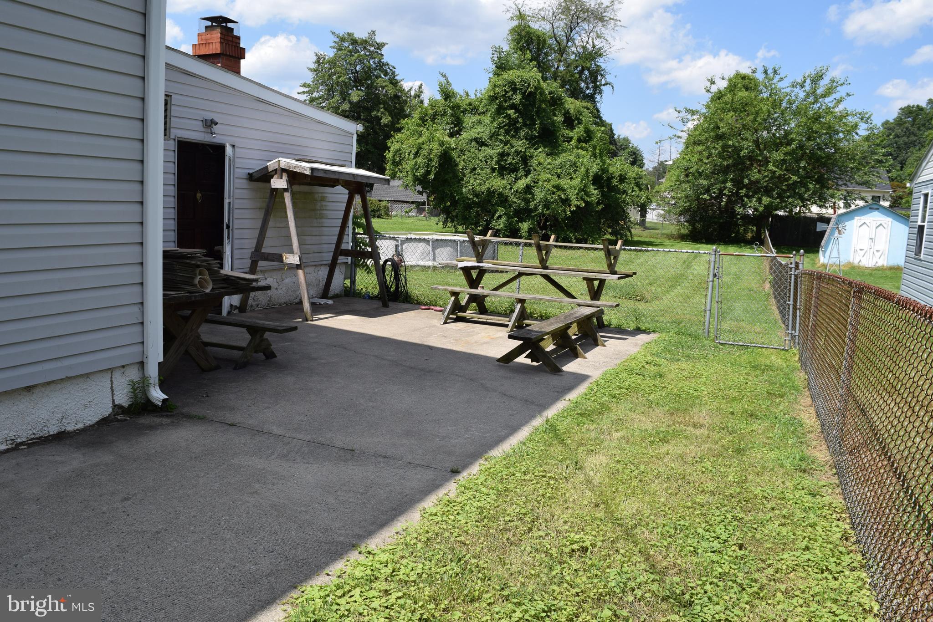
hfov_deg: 67.4
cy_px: 311
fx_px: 700
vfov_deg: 47.9
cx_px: 466
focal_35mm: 27
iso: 200
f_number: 9
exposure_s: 1/320
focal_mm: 18
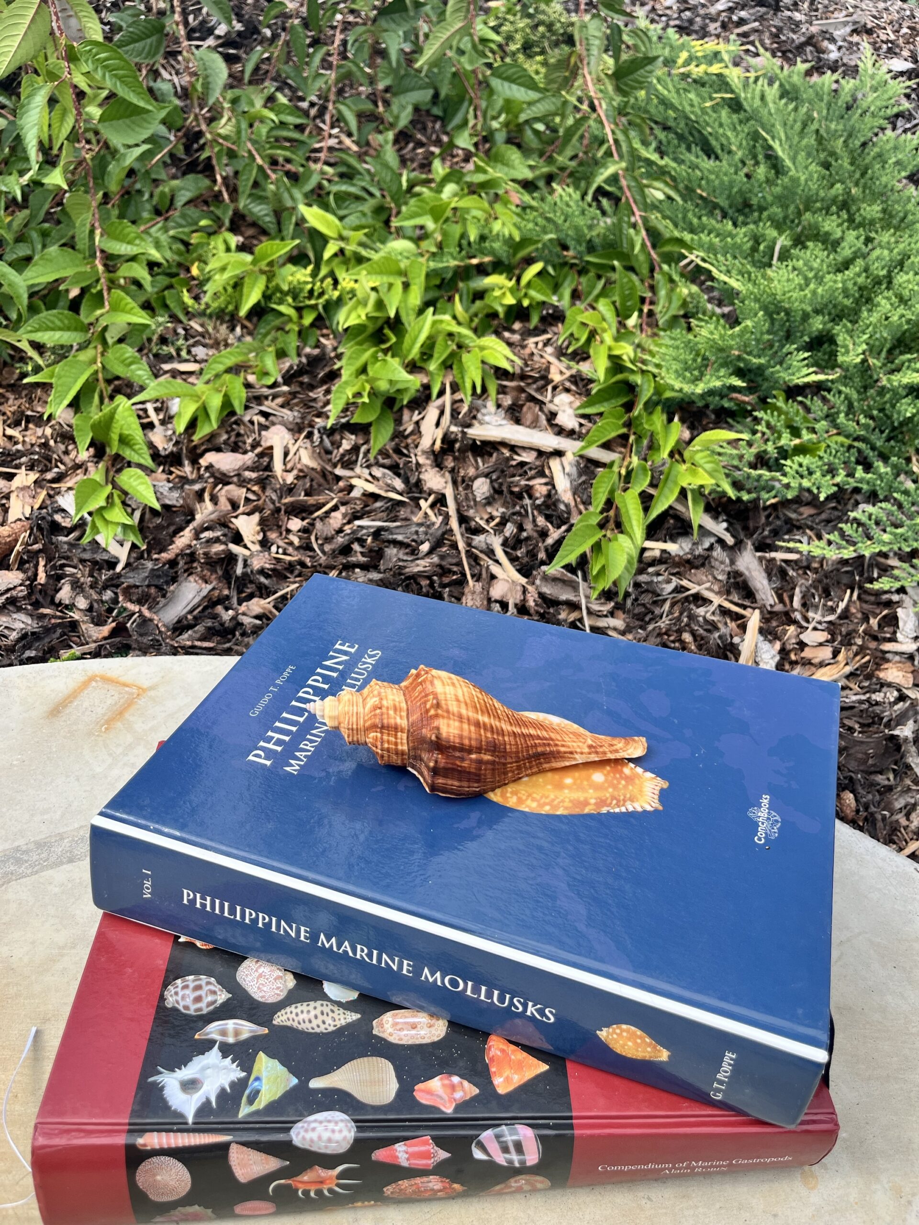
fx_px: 920
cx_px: 460
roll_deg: -0.1
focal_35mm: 26
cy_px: 612
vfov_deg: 67.3
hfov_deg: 53.1
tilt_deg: -36.1
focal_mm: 5.1
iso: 50
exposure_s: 1/1009
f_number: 1.6
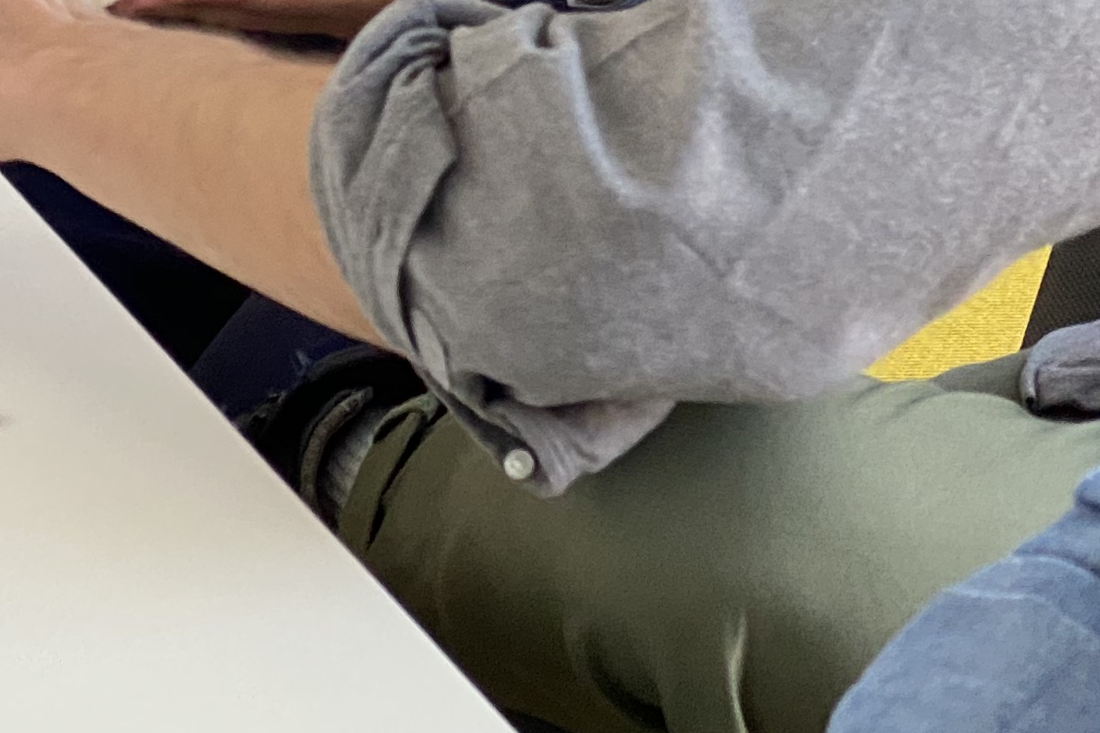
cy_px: -253
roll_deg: +2.6
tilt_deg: -15.7
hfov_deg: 12.2
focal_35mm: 169
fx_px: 5163
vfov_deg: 8.0
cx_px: 596
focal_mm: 6
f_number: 2
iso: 100
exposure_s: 1/122
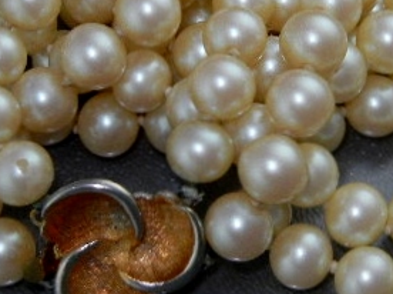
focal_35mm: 120
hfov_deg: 16.4
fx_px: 1360
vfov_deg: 12.2
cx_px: 265
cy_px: 44
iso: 407
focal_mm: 9.3
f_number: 7.8
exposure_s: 1/30
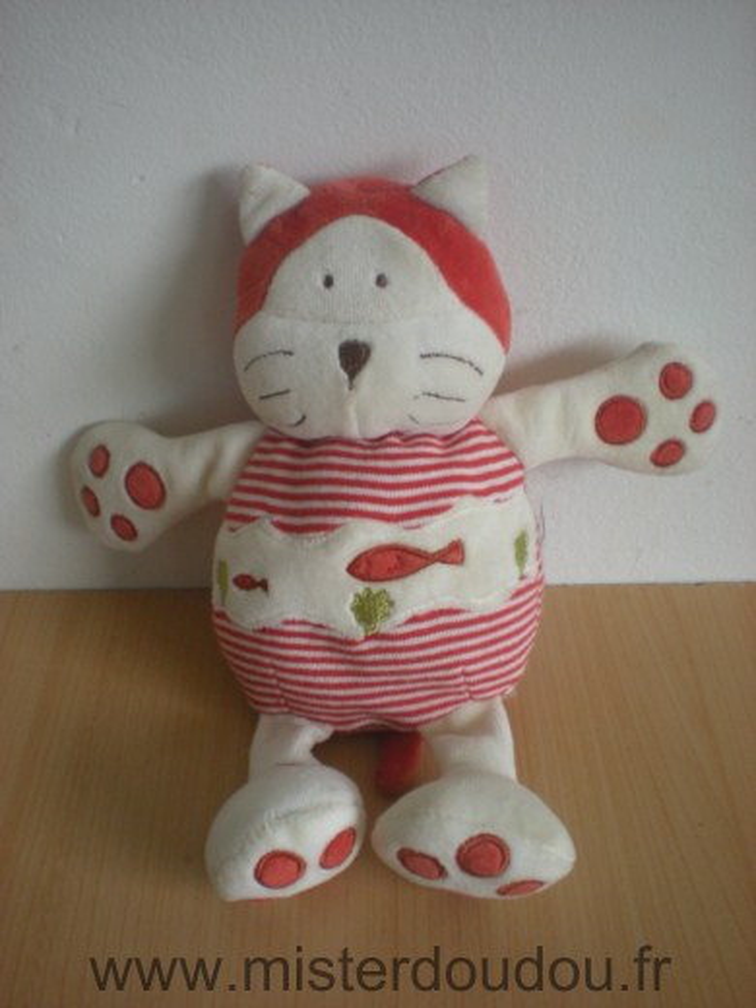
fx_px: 1107
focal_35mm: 38
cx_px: 378
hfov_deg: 37.7
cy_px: 504
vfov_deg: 49.0
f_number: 3.1
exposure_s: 1/60.7
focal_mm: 6.3
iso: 195
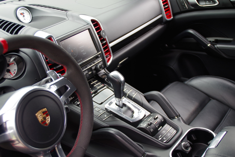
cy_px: 78
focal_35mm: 49
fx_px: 320
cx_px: 118
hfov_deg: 40.3
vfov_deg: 27.5
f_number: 4
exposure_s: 1/80
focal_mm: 33
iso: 200
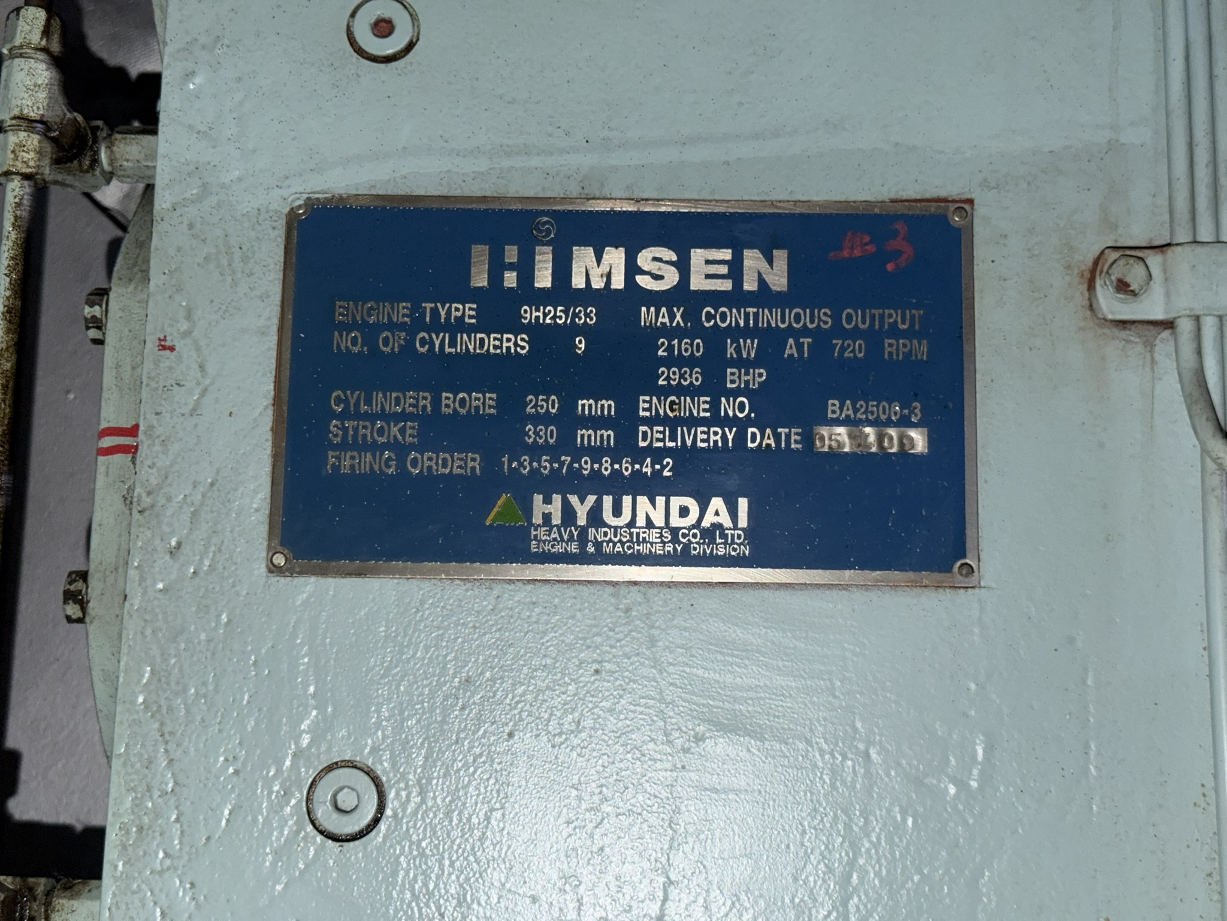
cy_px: 460
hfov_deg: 39.7
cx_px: 614
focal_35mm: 48
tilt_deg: +8.5
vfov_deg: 30.3
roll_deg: -1.1
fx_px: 1701
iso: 80
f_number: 1.78
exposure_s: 1/7
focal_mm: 6.76
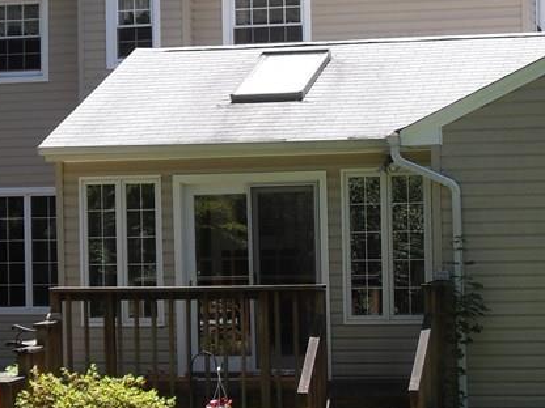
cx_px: 337
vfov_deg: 12.0
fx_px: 1937
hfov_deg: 16.0
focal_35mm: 123
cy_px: 187
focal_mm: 8.4
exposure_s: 1/350
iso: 80
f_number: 3.4
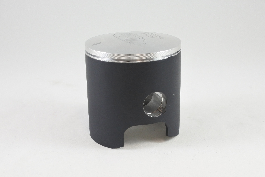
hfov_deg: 48.5
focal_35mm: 40
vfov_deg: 33.4
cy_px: 88
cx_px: 132
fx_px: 294
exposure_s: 1/125
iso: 500
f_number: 4.2
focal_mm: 15
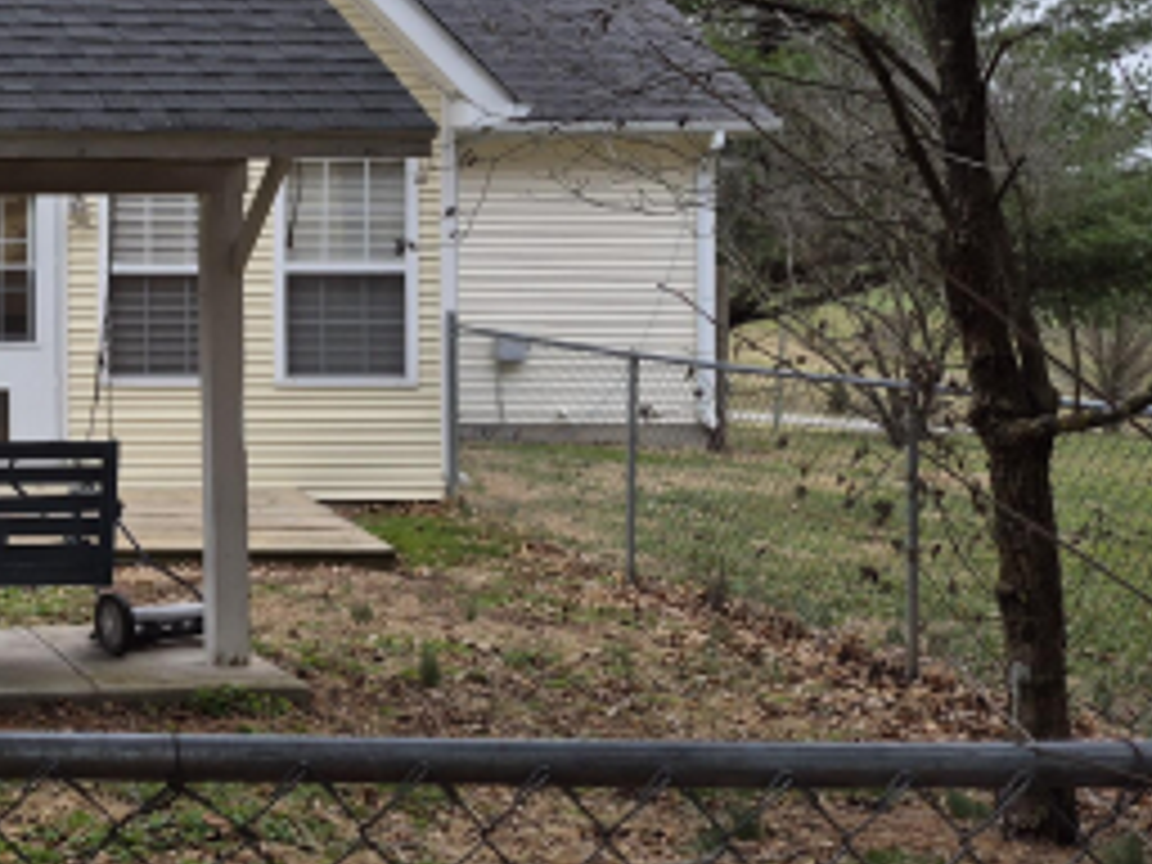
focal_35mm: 60
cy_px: 238
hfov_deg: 28.2
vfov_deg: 24.2
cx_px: -218
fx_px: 1997
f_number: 1.8
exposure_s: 1/180
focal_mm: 5.4
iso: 40
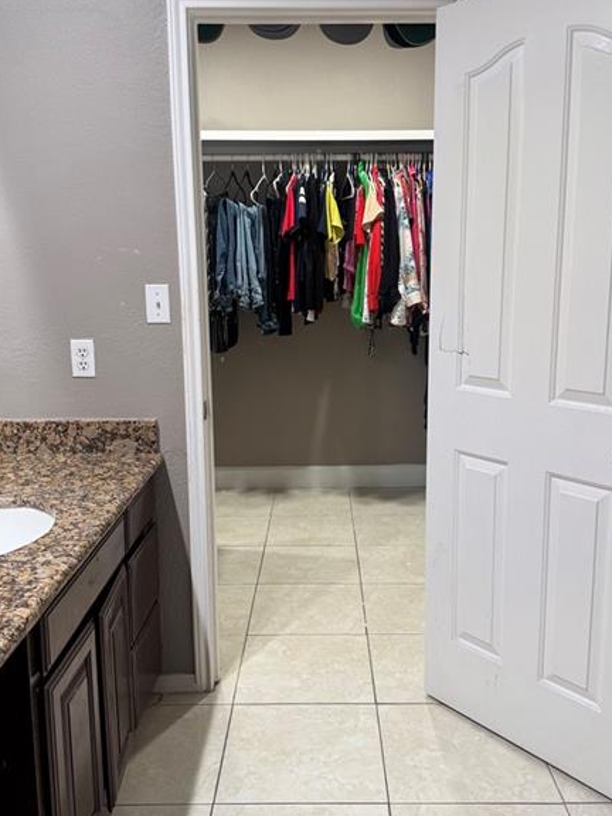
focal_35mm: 32
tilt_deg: -10.6
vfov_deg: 56.8
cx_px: 322
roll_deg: +0.6
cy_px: 391
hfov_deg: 44.1
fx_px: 754
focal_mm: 6.76
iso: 160
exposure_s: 1/60
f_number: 1.78
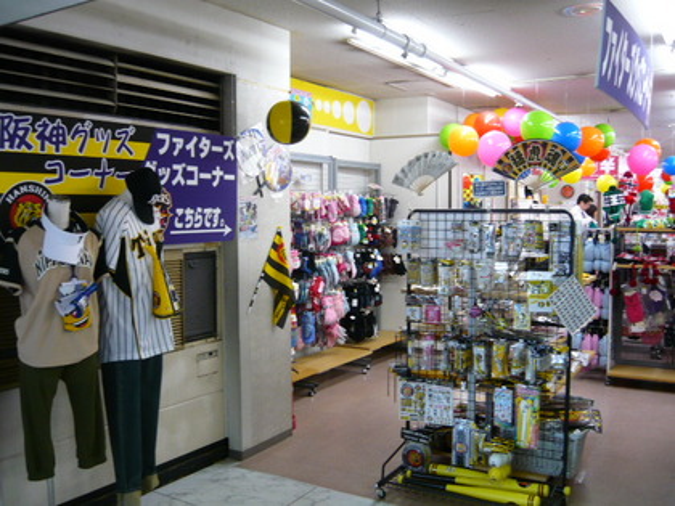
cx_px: 338
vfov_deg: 42.9
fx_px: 643
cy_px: 253
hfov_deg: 55.4
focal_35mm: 33
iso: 160
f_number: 2.8
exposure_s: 1/30
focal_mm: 5.5
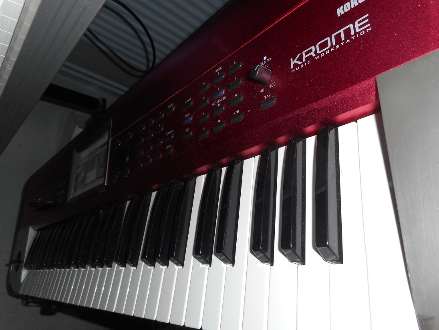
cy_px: 165
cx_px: 220
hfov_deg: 69.4
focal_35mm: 25
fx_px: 317
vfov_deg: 54.9
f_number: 3.7
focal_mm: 4.5
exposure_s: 1/25
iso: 80
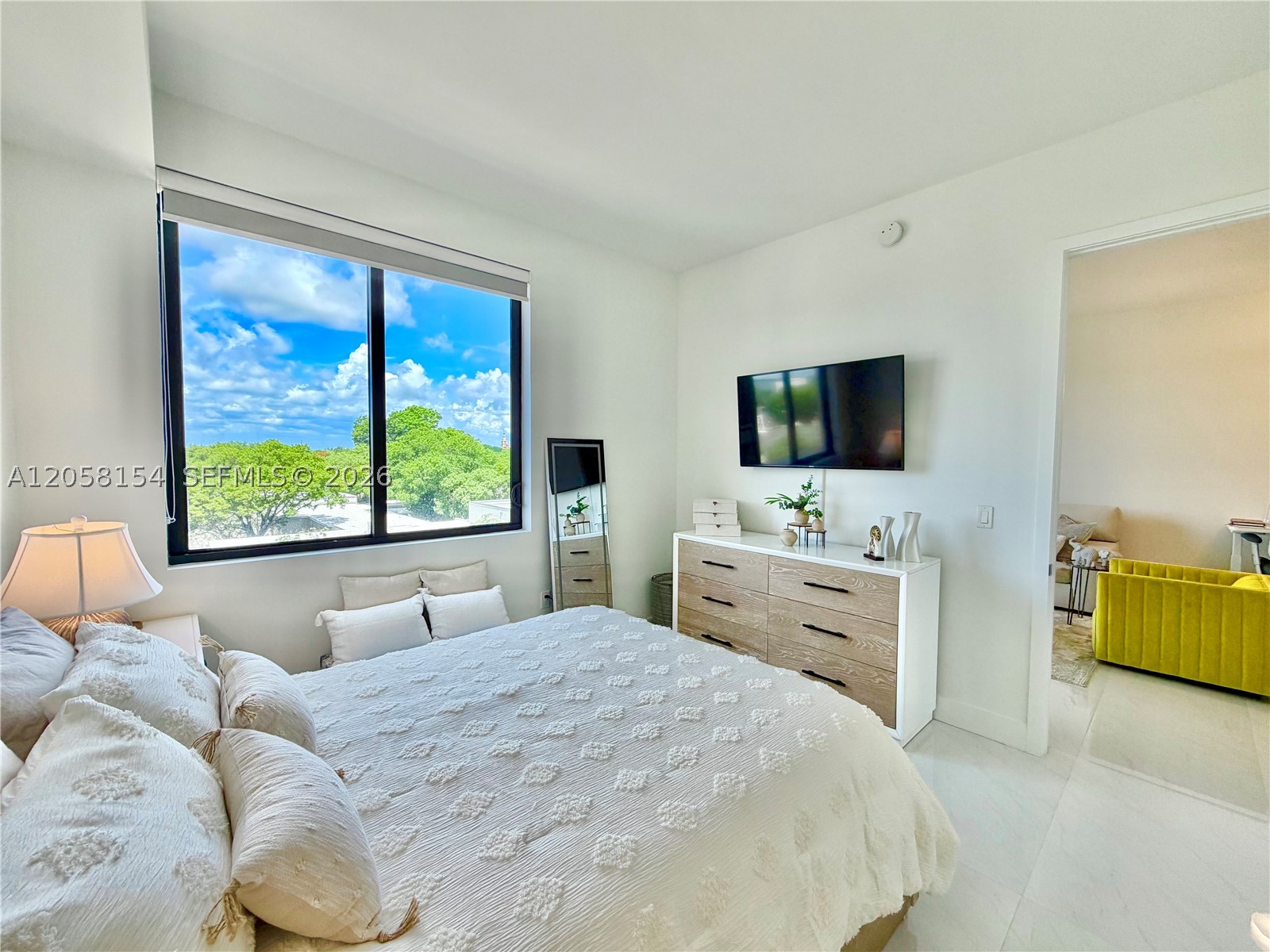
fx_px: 514
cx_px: 635
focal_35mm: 14
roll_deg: +0.3
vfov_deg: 85.7
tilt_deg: -2.8
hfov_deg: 102.1
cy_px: 476
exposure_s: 1/139
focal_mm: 2.22
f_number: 2.2
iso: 64
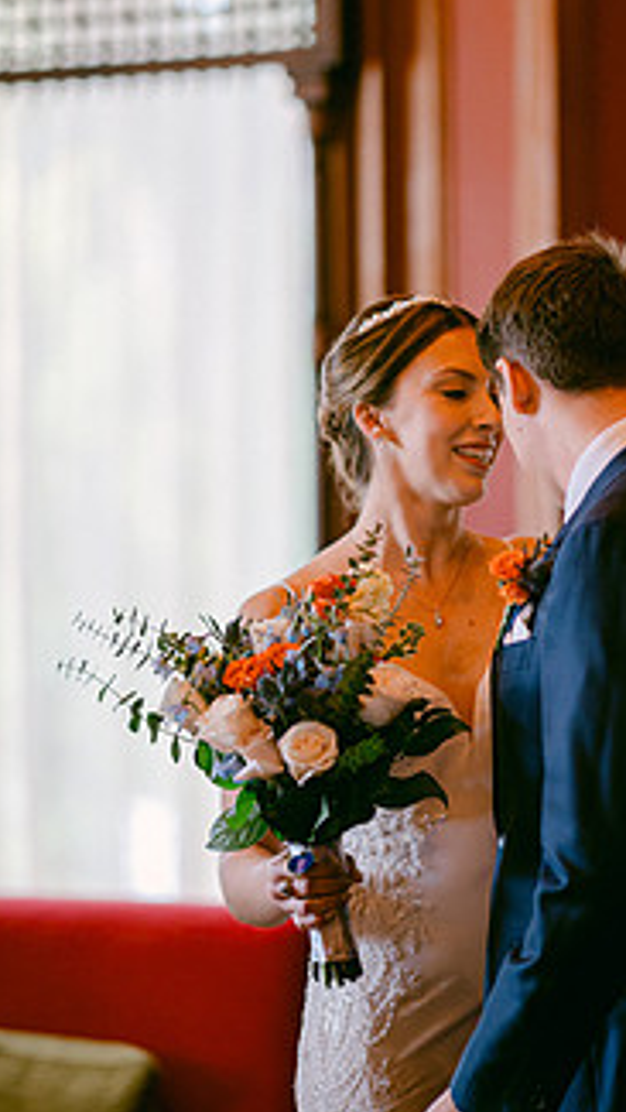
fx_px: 4482
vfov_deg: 14.1
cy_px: 404
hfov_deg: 8.0
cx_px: 467
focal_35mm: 152
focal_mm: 105
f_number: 1.4
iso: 800
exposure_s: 1/320
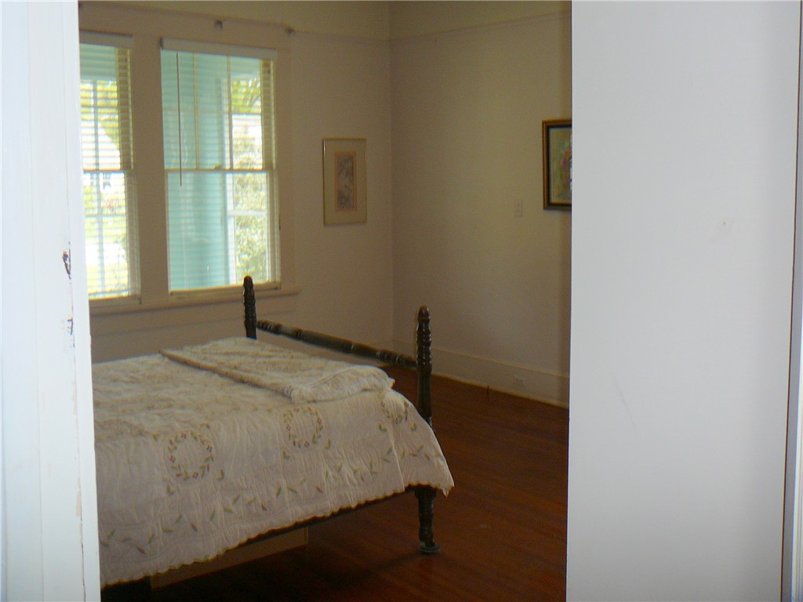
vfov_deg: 40.7
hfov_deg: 52.6
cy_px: 301
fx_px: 812
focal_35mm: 35
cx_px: 402
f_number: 2.8
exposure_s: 1/30
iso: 80
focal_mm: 5.2
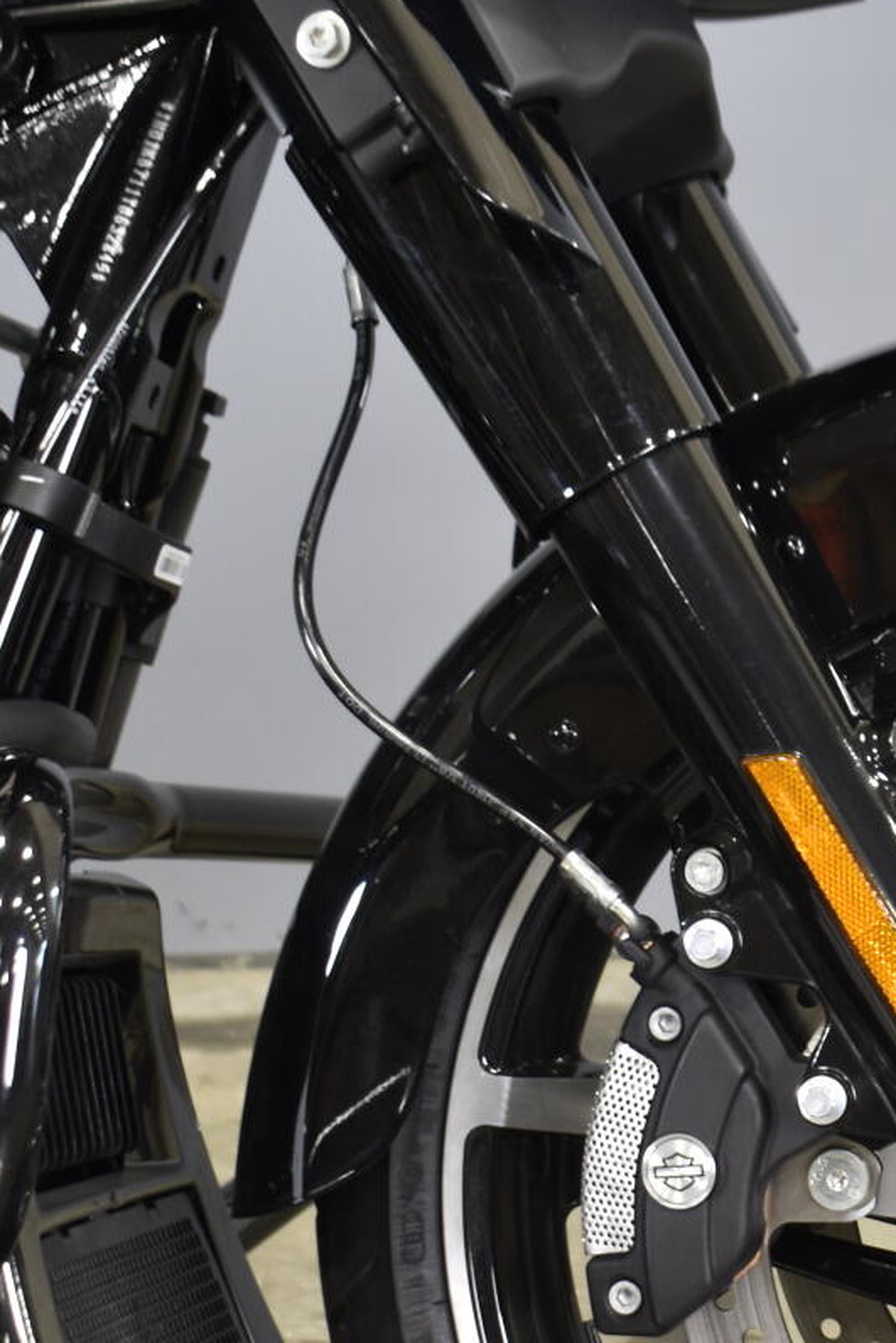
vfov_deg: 18.0
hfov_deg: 11.9
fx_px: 4217
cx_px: 984
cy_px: 1064
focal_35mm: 113
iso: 400
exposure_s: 1/13
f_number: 4.2
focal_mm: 30
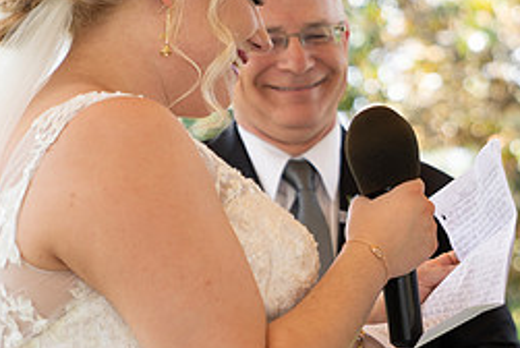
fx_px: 2704
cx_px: 651
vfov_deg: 7.4
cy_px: 160
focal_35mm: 187
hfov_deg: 10.8
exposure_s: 1/100
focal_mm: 70
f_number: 3.2
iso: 100
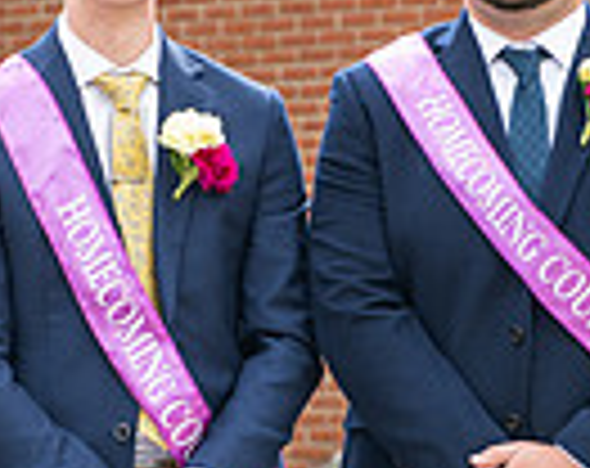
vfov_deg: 5.3
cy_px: 254
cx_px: 360
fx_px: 5084
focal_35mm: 292
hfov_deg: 6.6
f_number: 4.5
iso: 160
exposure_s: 1/250
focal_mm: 70
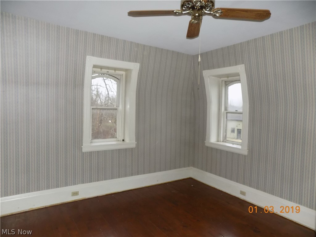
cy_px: 118
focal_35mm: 23
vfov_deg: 58.9
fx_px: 210
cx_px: 158
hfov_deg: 73.9
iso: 220
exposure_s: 1/30
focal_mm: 4
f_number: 3.1
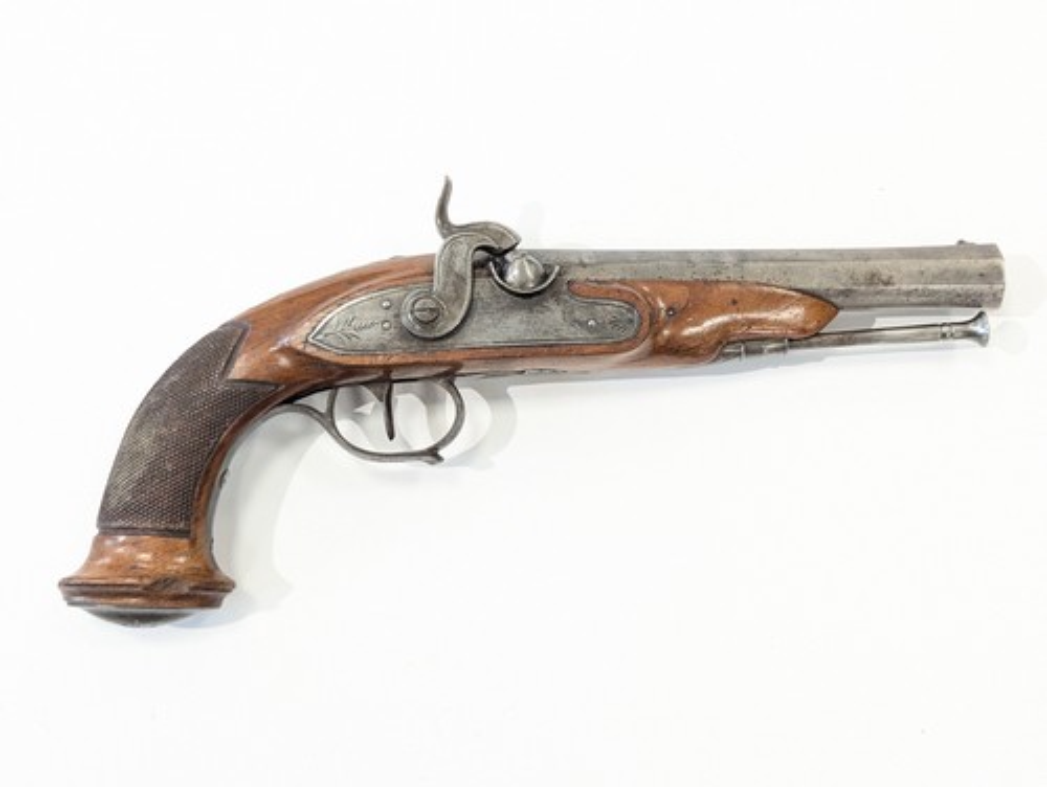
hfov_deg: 39.6
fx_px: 1453
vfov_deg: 30.3
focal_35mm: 48
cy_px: 394
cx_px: 524
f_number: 1.85
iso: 340
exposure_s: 1/90
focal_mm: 6.81
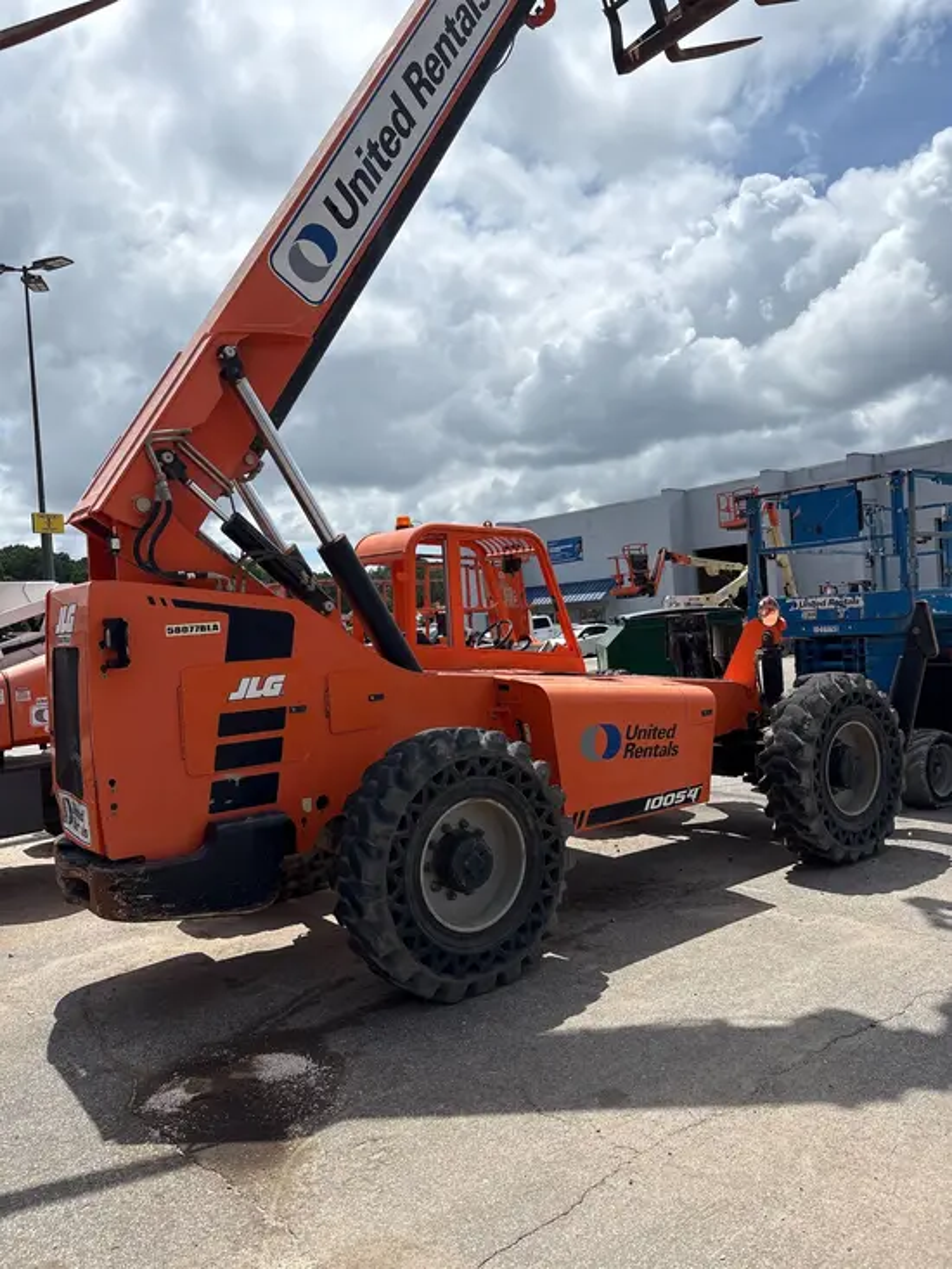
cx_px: 476
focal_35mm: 26
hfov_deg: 53.1
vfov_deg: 67.3
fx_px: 953
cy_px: 634
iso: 50
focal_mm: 5.96
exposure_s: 1/6993
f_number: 1.6
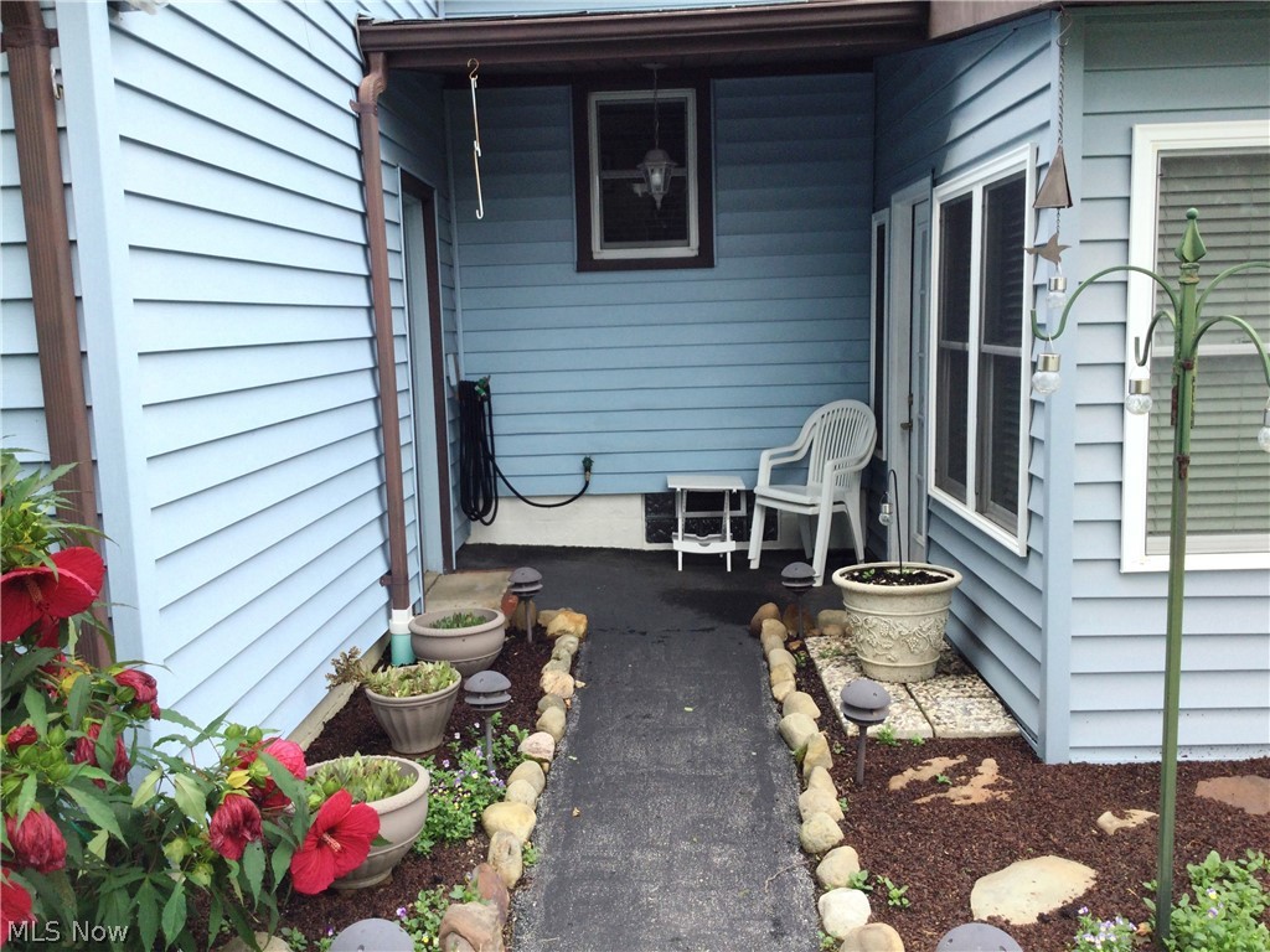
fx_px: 1137
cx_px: 635
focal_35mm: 31
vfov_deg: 45.4
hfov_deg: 58.4
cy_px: 476
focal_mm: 3.3
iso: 25
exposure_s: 1/330
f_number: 2.4
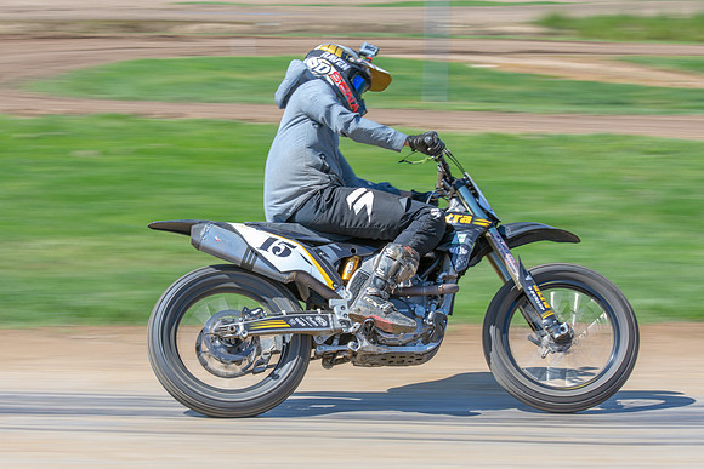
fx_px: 2372
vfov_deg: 11.3
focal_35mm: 121
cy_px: 231
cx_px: 304
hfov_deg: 16.9
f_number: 8
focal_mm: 70
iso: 200
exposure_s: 1/160
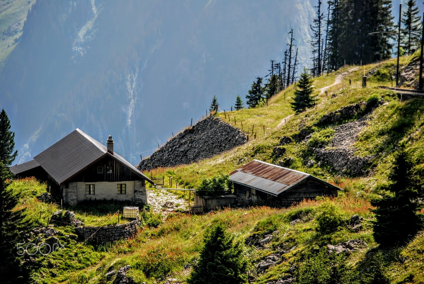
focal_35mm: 202
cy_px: 142
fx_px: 2388
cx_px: 212
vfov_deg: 6.8
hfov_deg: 10.1
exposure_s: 1/640
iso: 200
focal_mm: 135
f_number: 5
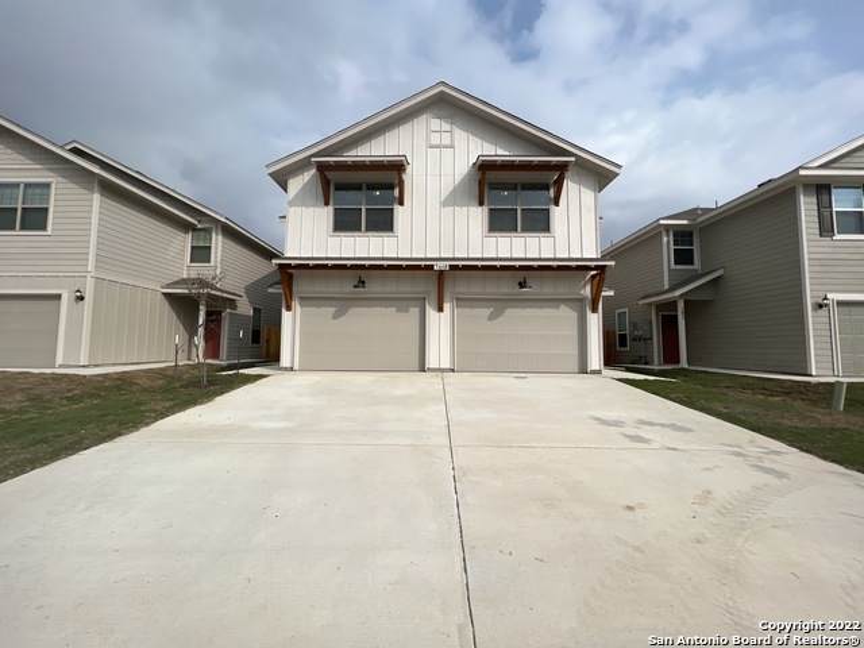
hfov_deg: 106.2
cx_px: 432
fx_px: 324
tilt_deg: +2.3
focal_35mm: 13
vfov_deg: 89.9
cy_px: 324
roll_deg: -0.8
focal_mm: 1.57
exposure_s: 1/4386
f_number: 1.8
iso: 40
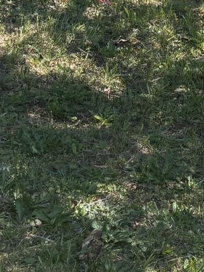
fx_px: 1038
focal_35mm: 132
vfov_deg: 13.7
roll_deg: +0.3
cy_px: -175
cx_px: 252
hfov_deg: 11.0
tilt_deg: -5.6
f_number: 1.6
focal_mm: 5.96
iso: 50
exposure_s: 1/799
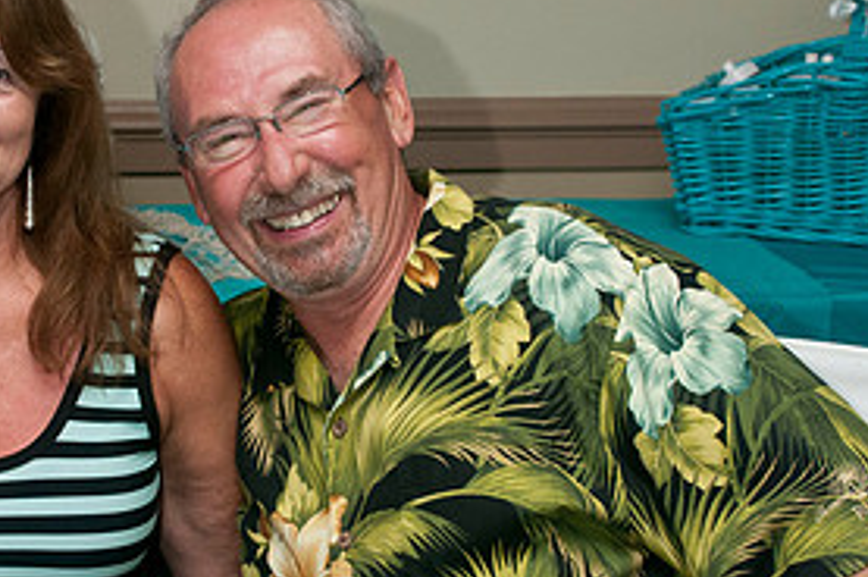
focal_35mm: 110
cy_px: 303
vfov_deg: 12.4
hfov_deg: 18.6
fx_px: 2649
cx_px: 316
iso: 400
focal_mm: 35
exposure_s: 1/160
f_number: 5.6
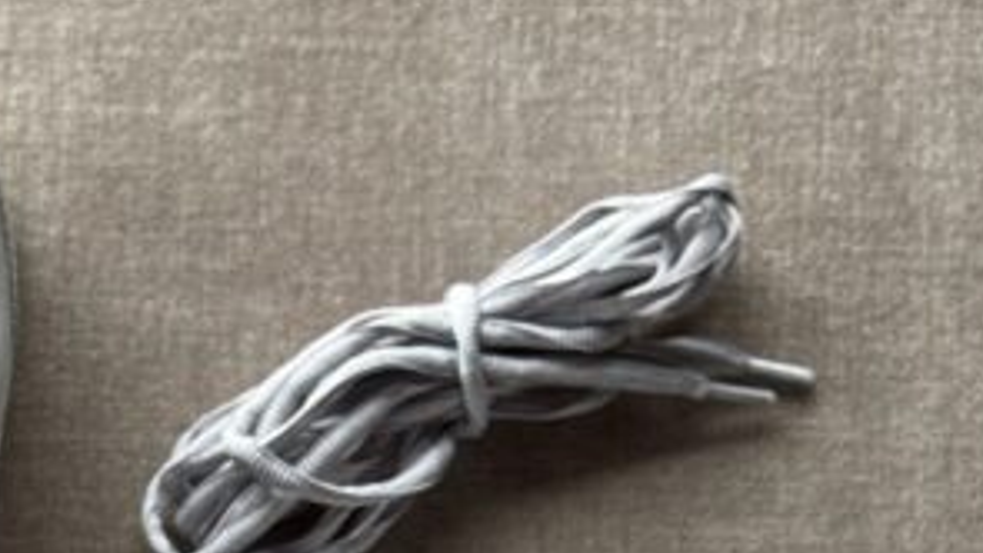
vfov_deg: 8.3
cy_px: 939
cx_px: 270
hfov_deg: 15.1
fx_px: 3702
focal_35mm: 142
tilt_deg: -83.6
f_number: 1.78
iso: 100
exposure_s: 1/65
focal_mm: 6.76
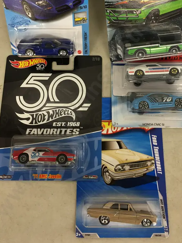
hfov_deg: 35.9
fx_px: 280
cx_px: 101
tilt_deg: -72.6
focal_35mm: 40
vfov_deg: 46.1
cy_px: 81
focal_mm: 4.15
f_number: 2.2
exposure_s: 1/17
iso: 50
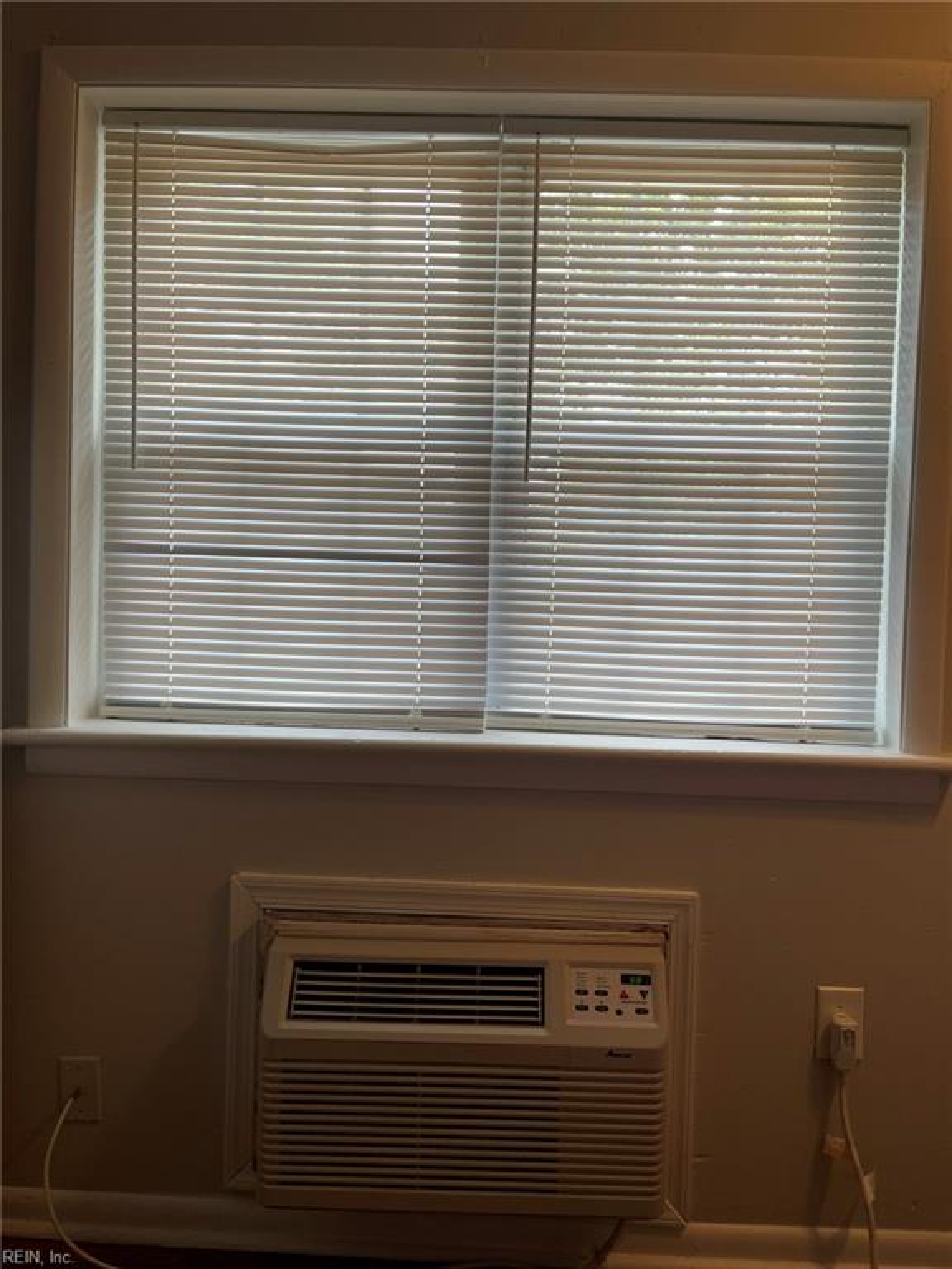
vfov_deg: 69.4
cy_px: 634
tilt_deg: -2.3
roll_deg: -1.9
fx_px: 917
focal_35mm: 25
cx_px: 476
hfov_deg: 54.9
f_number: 1.6
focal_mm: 5.1
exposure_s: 1/120
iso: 80
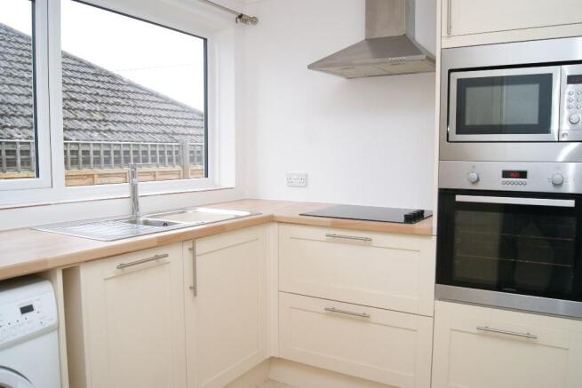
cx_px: 291
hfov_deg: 67.4
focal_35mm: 27
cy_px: 194
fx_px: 437
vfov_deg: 48.0
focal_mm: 18
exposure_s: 1/60
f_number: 5.6
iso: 400
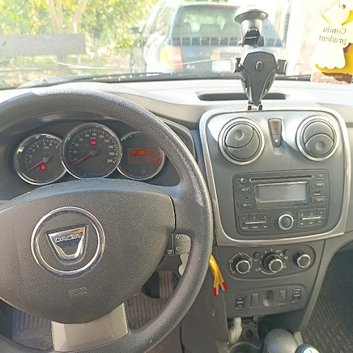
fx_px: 323
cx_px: 188
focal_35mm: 28
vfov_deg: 57.3
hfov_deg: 57.3
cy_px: 173
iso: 351
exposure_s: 1/101
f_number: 1.65
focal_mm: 6.11
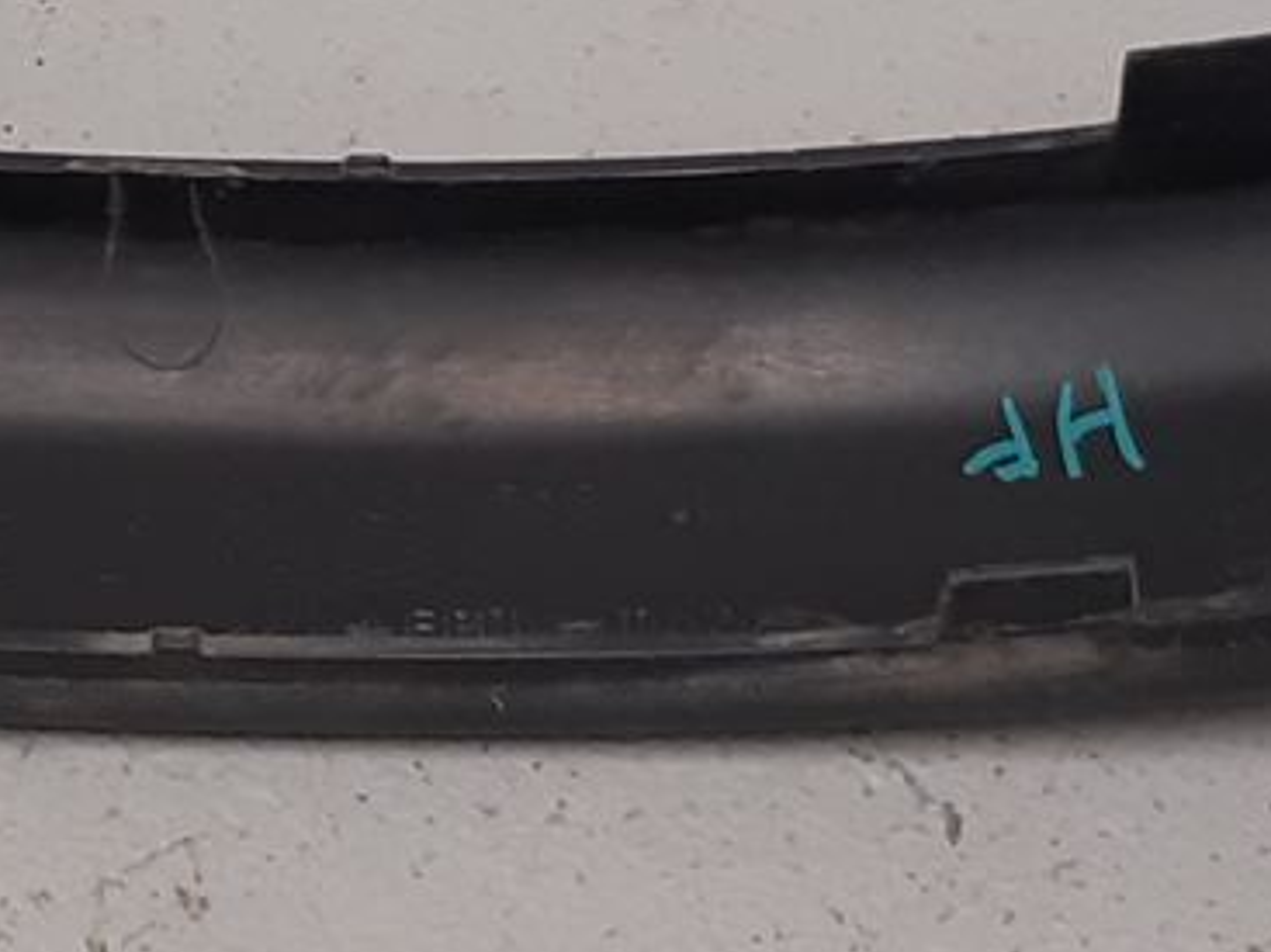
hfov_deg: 13.5
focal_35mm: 145
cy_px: 370
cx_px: 184
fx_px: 5322
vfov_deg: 10.2
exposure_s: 1/50
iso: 125
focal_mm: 3.93
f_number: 1.7
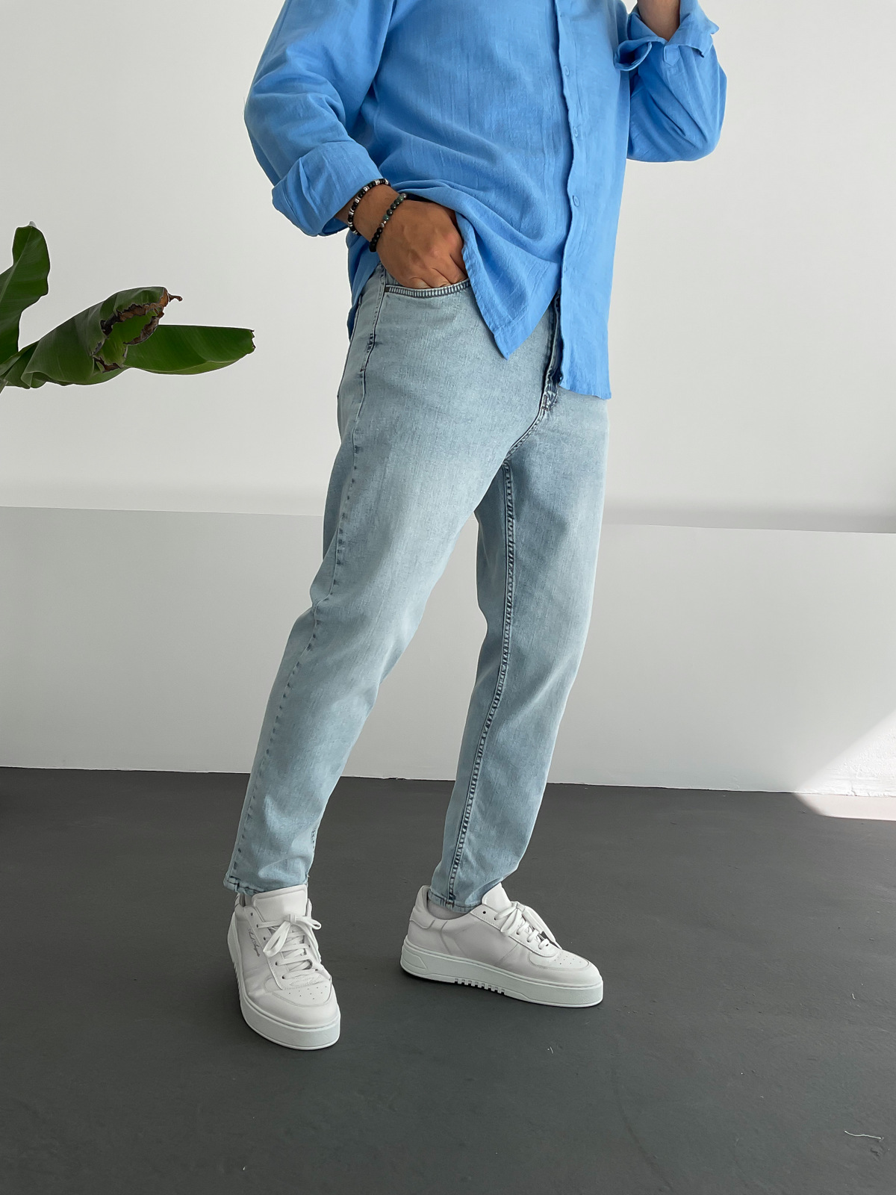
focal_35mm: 29
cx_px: 448
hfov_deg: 48.2
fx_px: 1001
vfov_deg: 61.7
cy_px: 598
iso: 16
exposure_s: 1/320
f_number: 1.8
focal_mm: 3
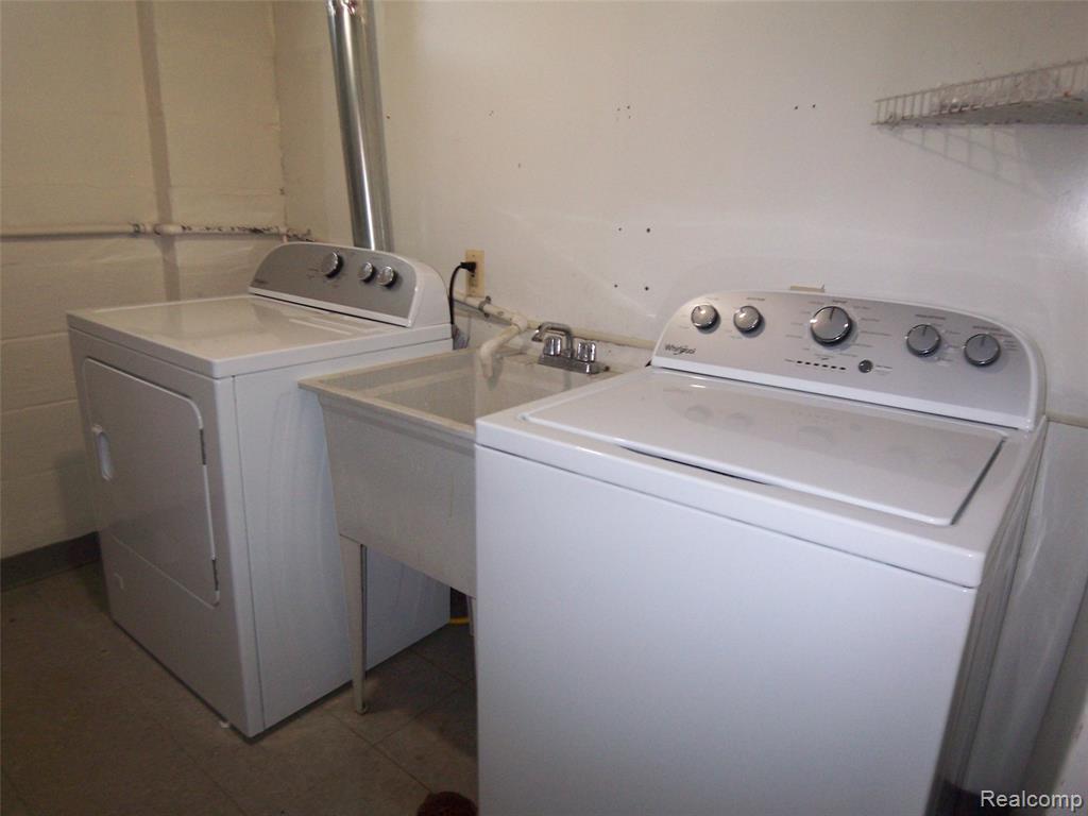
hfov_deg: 73.9
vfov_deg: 58.9
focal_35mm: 23
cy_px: 408
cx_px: 544
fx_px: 723
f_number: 2.8
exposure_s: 1/30
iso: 125
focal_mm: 3.8
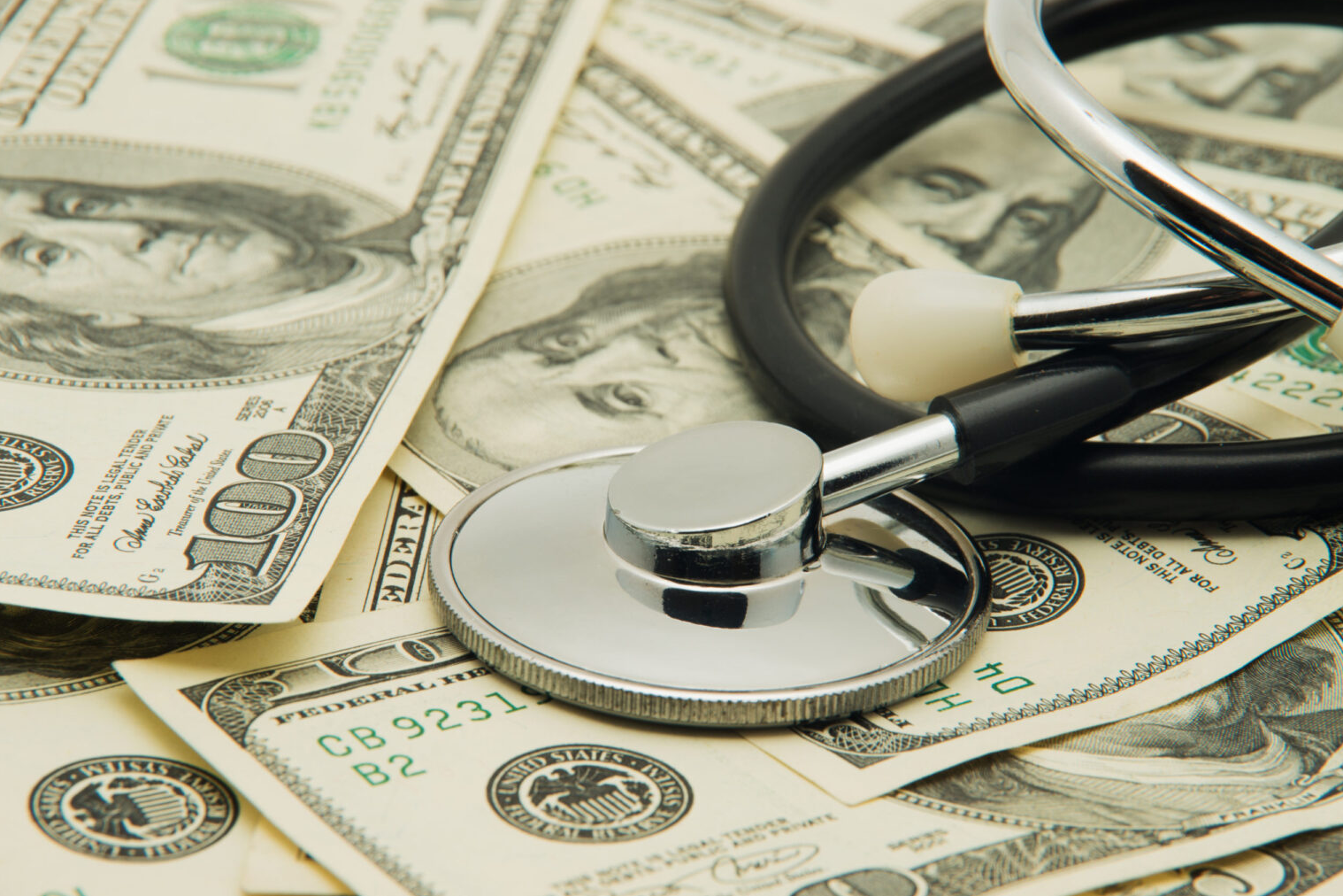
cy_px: 446
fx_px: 7629
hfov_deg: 10.1
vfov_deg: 6.7
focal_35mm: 205
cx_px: 672
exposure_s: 1/125
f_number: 14
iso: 100
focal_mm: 135
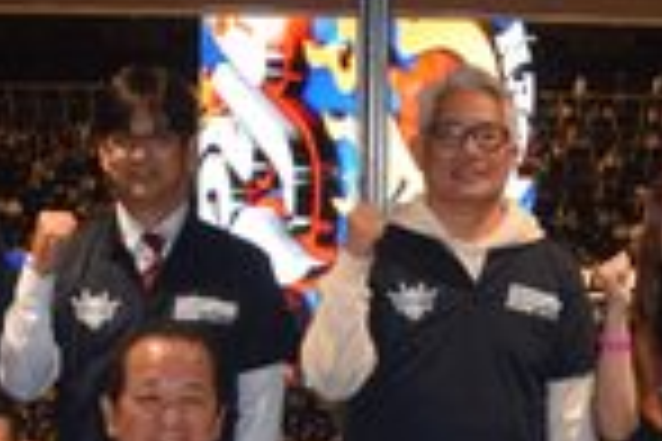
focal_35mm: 138
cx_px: 363
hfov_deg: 14.9
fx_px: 2537
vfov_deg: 9.8
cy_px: 518
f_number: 5.6
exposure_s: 1/60
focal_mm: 22
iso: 1600
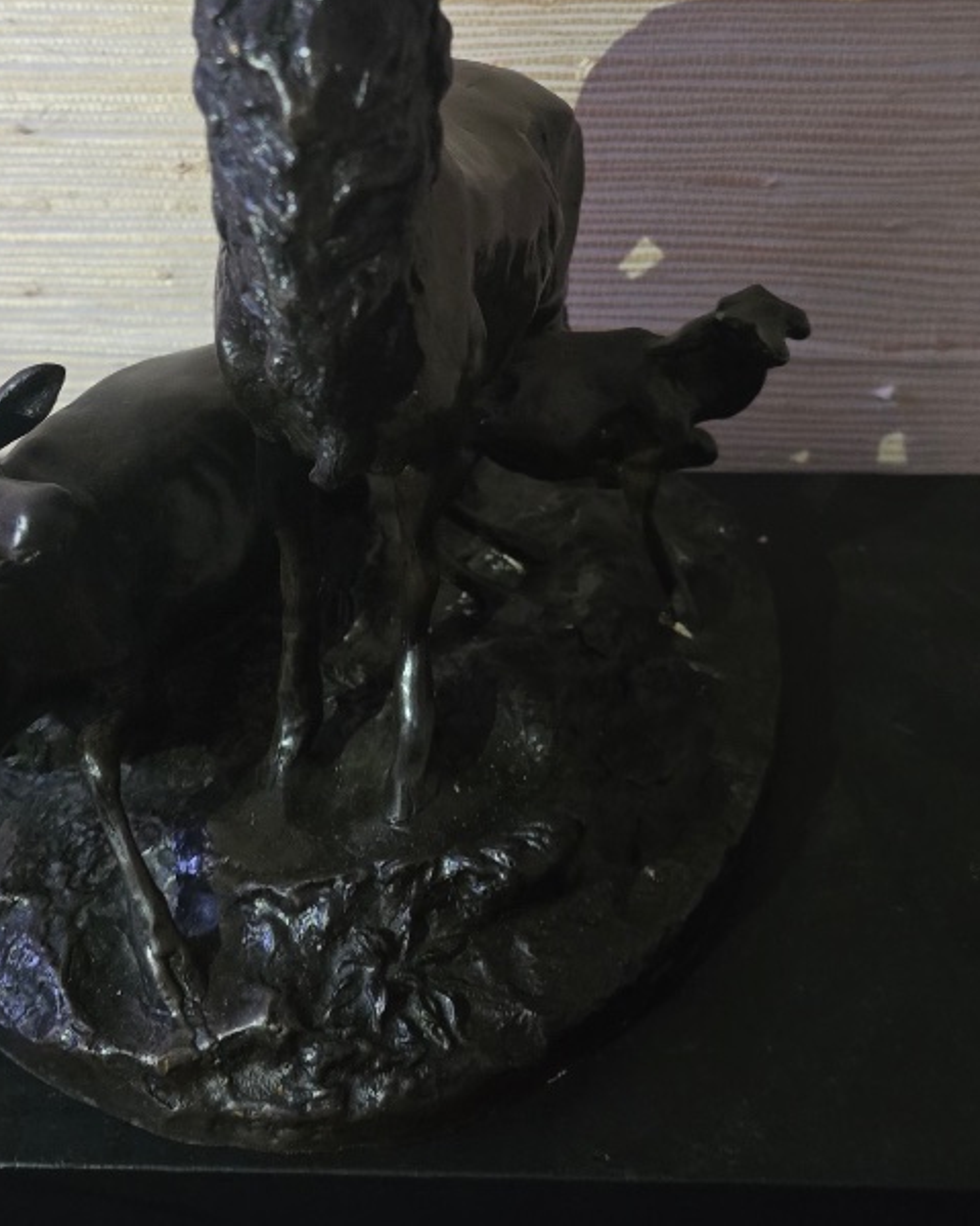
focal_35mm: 45
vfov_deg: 39.7
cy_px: 260
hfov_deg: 33.3
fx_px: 1632
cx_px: 401
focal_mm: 6.3
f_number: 1.7
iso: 1000
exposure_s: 1/60
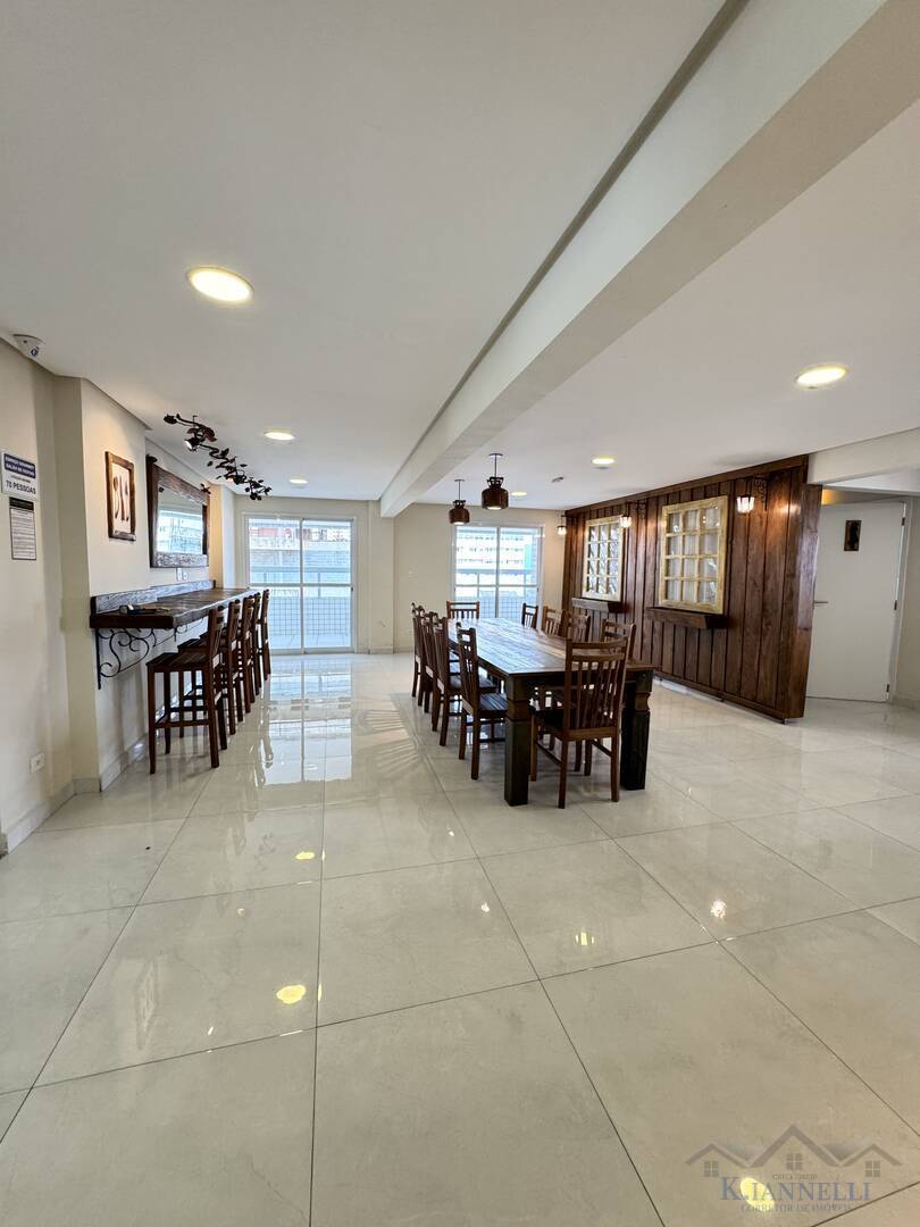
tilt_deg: -5.6
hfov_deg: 85.7
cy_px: 614
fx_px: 496
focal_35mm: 14
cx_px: 460
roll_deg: +0.5
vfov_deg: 102.1
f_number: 2.2
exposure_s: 1/120
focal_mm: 2.22
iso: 200
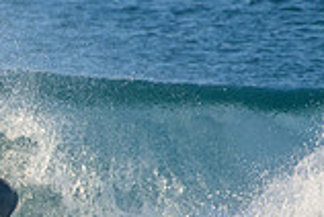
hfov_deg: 1.0
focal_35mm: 1977
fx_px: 17826
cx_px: -134
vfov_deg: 0.7
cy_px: 199
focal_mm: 500
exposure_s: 1/2000
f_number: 5.6
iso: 500
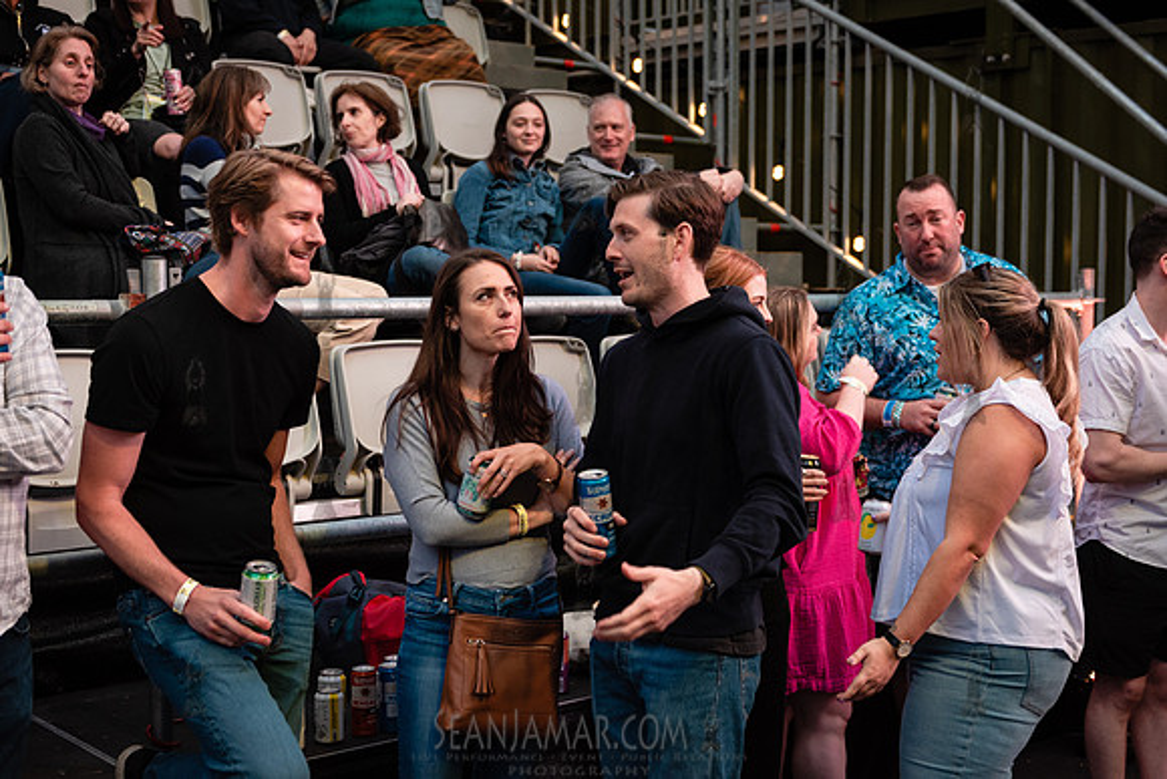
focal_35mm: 49
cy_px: 349
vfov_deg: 27.7
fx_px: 1578
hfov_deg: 40.6
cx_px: 546
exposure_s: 1/160
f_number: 3.2
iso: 1000
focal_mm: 44
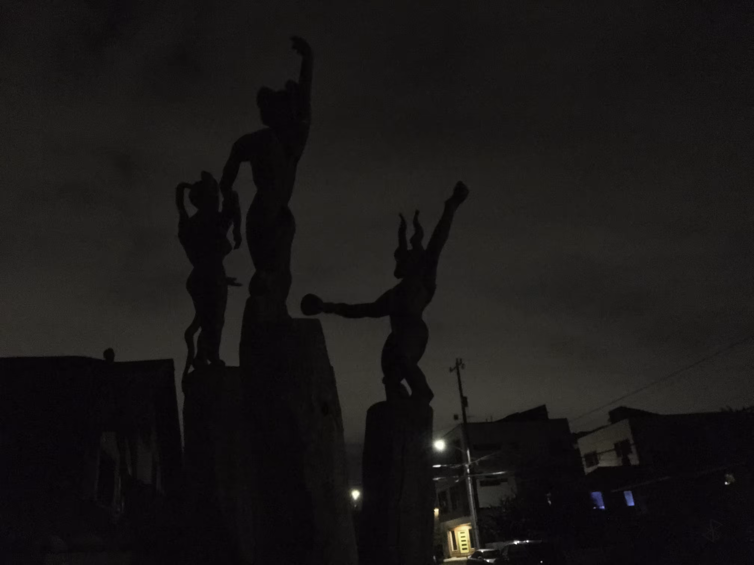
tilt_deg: +24.1
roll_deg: +5.6
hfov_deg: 61.7
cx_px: 377
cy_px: 282
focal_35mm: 29
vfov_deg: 48.2
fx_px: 632
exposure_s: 1/15
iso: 2000
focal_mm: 4.15
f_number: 2.2
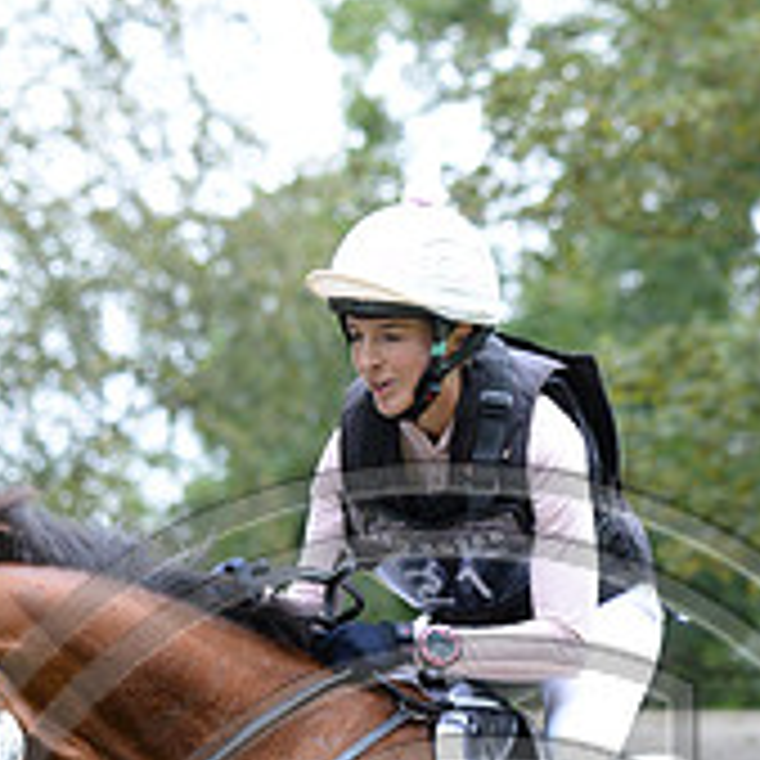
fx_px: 10134
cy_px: 962
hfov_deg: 4.3
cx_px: 445
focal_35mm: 408
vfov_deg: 4.3
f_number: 5.6
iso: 2000
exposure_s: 1/1000
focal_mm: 140
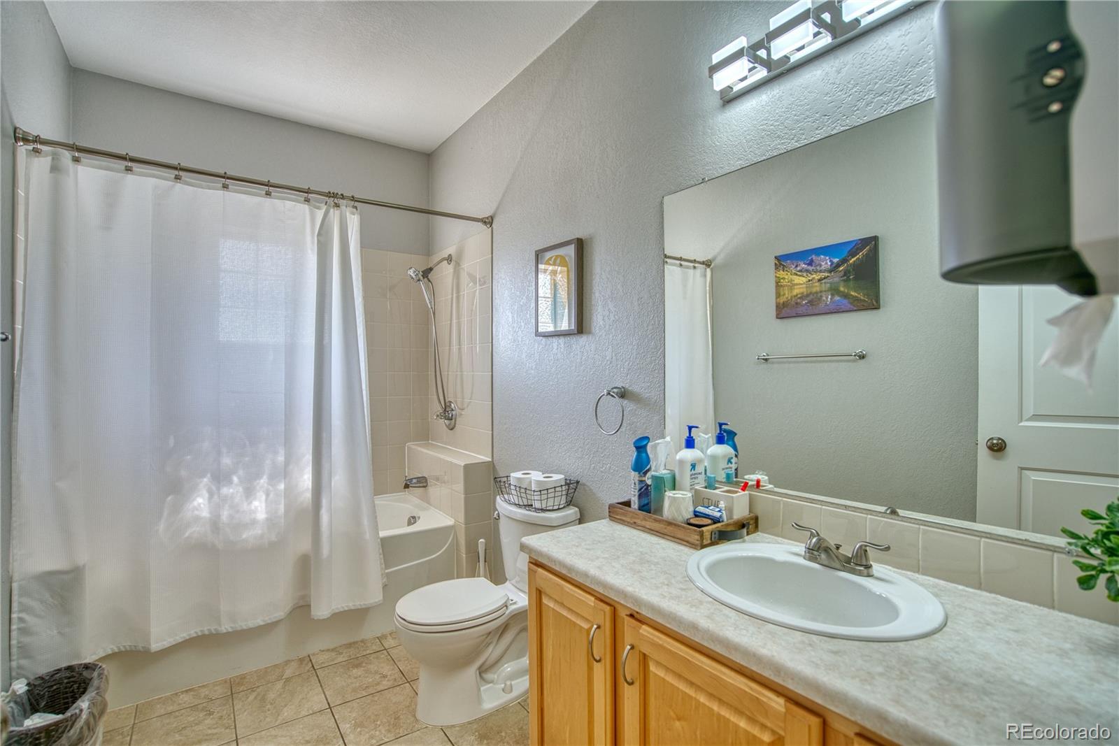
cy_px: 373
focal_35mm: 16
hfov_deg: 96.7
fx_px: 497
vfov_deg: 73.8
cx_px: 560
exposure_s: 1/160
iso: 500
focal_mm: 16
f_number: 4
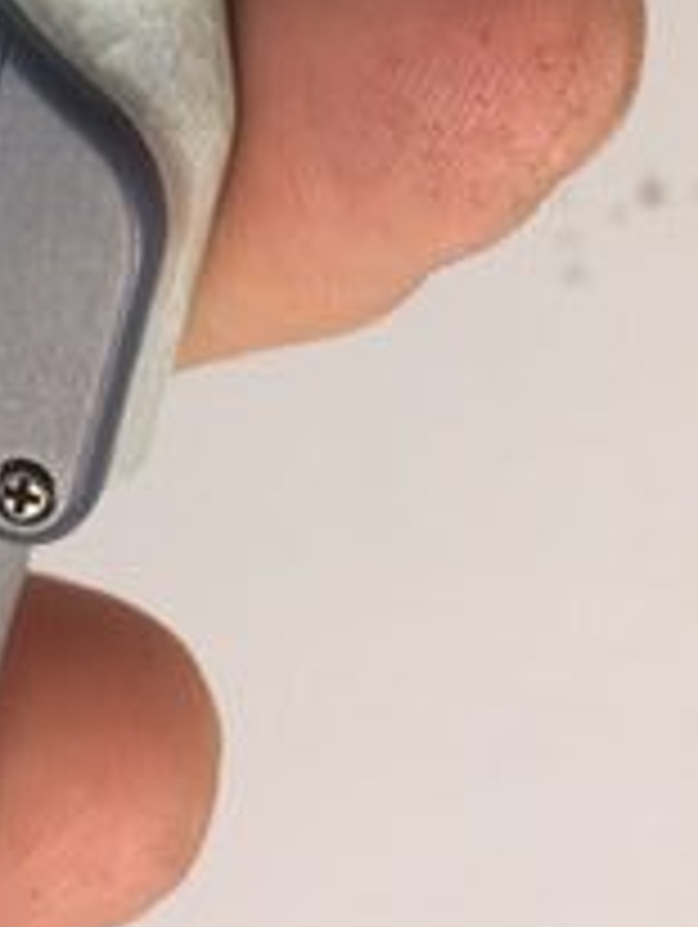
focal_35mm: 90
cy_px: -374
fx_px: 2415
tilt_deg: -16.6
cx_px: -185
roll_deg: +1.4
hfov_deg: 15.7
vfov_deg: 19.5
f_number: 2.2
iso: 100
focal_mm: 4.15
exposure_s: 1/30
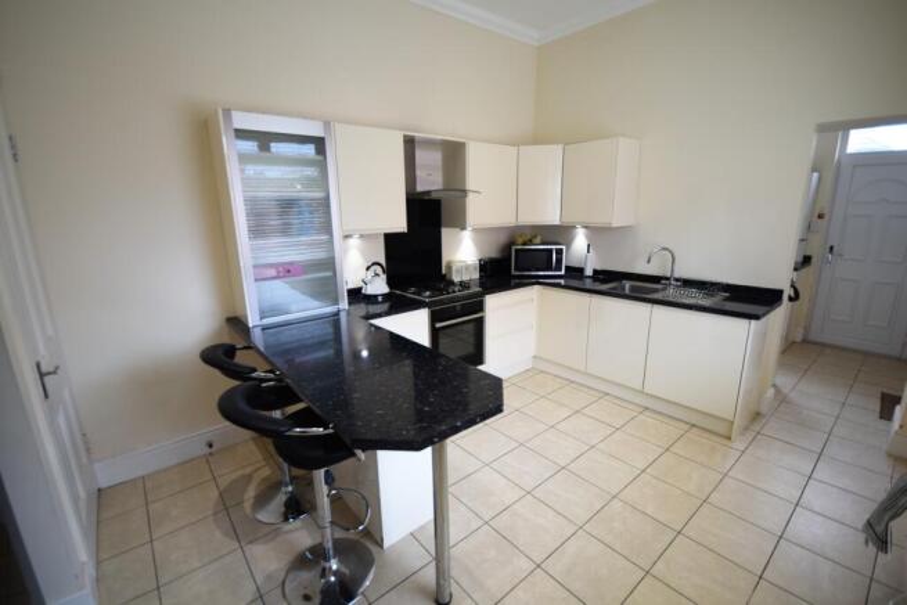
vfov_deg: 77.4
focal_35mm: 15
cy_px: 302
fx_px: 378
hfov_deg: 100.4
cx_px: 454
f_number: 4
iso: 400
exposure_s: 1/60
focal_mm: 10
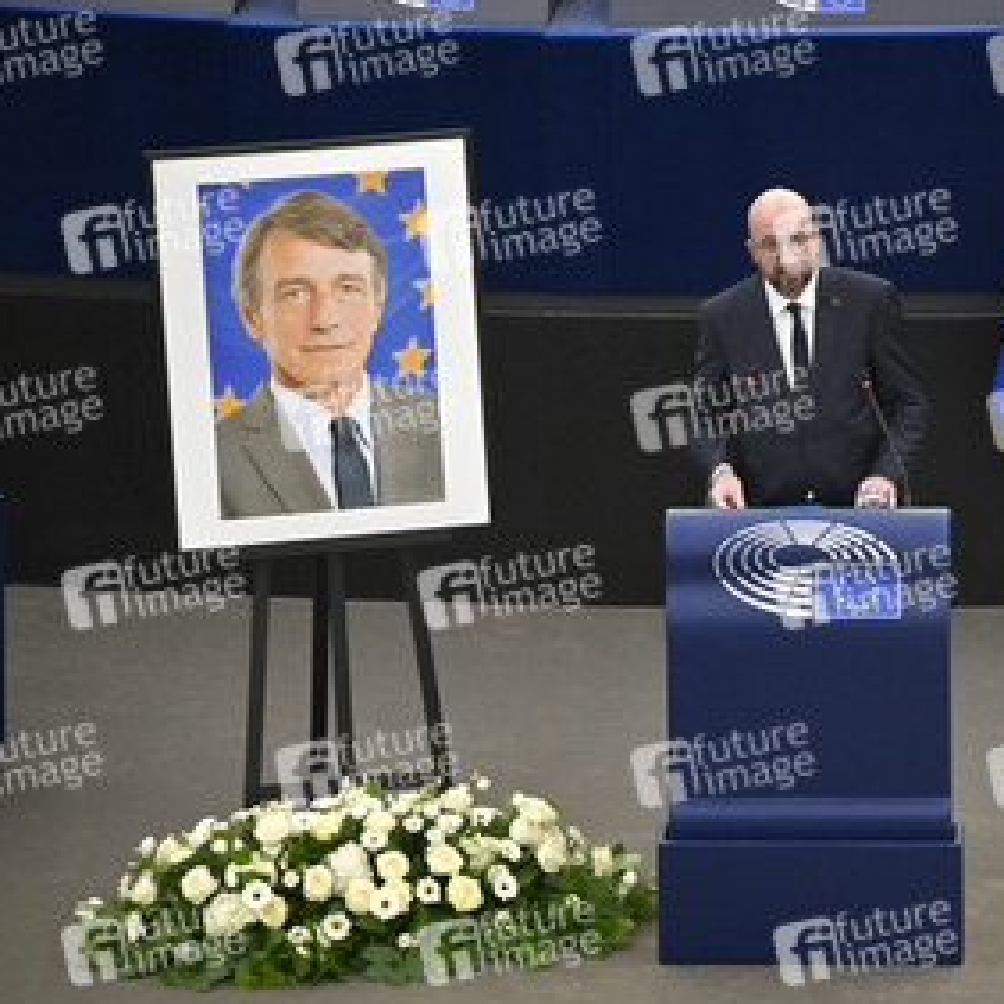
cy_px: 498
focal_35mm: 367
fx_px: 12043
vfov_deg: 4.8
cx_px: 771
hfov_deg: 4.8
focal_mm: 270
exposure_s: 1/320
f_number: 6
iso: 2500
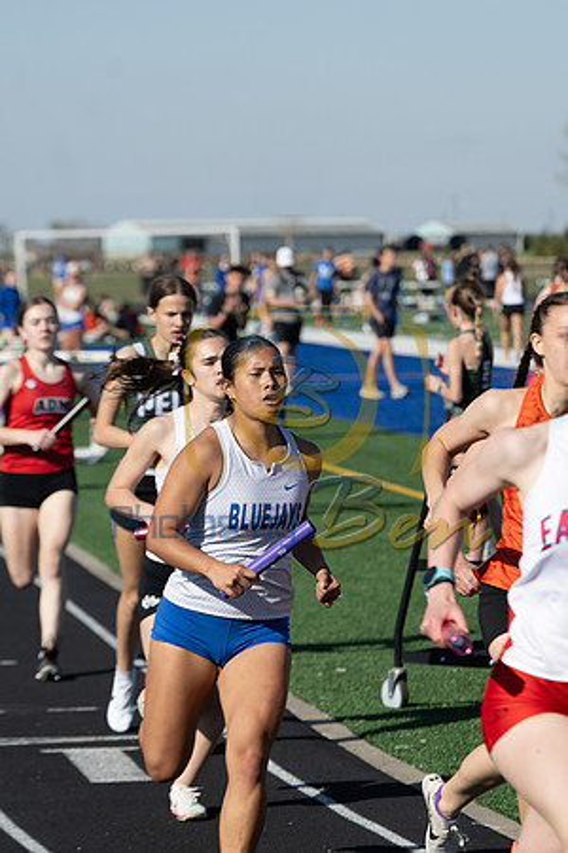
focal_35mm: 172
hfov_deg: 8.0
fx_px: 4070
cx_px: 284
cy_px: 426
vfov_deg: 11.9
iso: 100
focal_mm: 115
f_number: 4.5
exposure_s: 1/1000
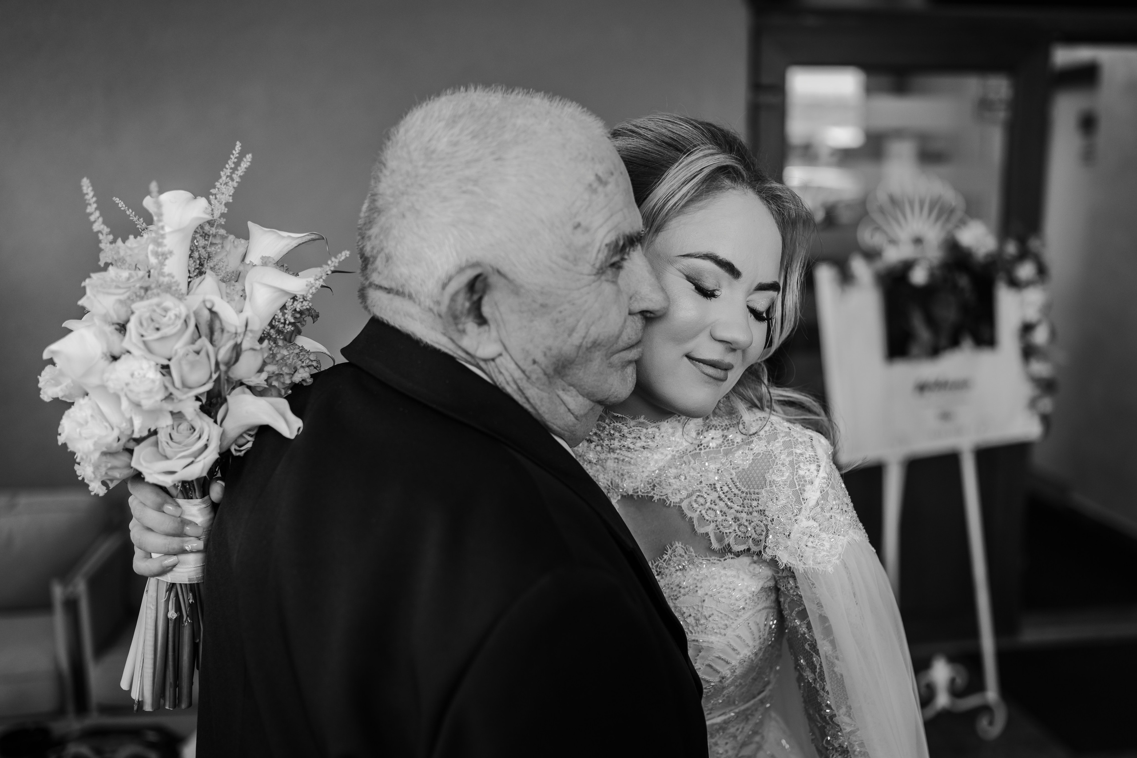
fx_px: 1105
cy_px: 379
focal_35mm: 35
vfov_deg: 37.9
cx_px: 568
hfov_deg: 54.4
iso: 160
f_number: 2
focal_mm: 35
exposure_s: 1/400
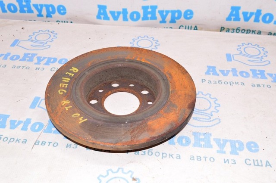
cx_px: 138
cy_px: 92
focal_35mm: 40
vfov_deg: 32.9
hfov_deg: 48.0
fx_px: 310
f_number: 8
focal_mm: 27
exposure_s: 1/100
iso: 1600
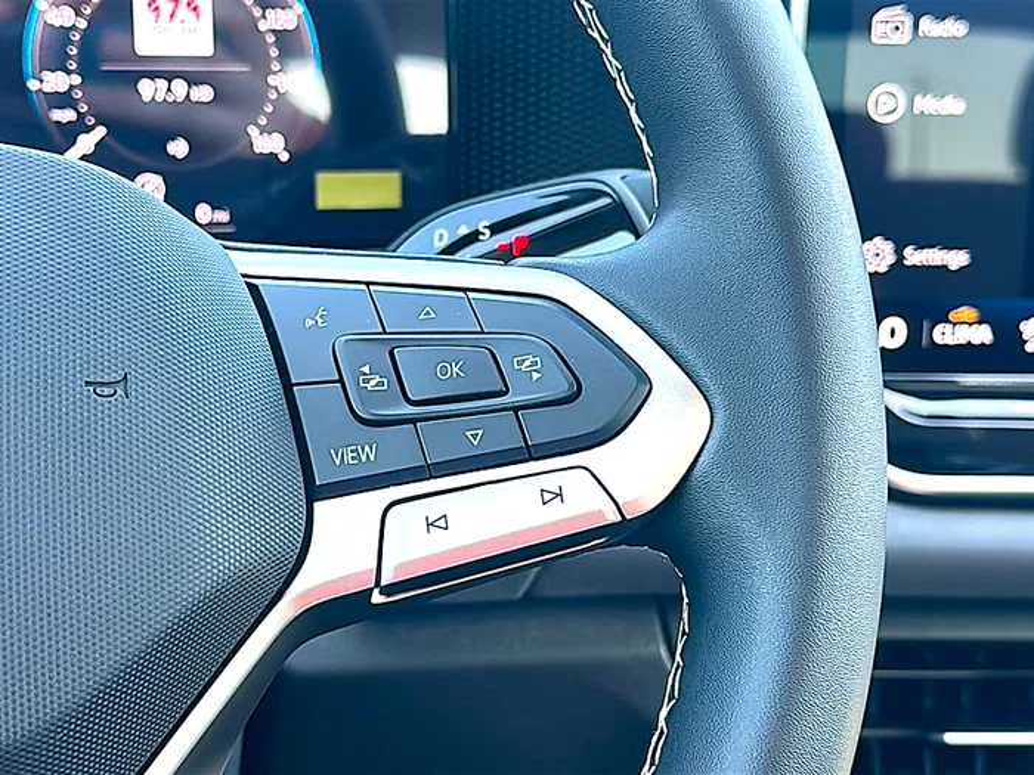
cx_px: 517
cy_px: 388
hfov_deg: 38.9
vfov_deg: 29.7
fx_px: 1464
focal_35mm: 49
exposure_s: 1/119
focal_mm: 6.86
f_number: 1.78
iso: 80
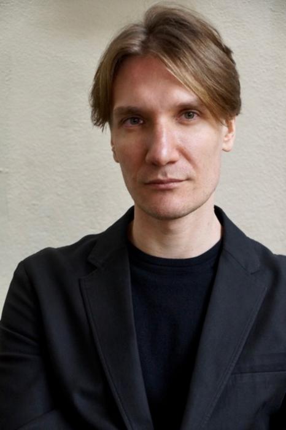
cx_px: 143
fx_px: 984
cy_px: 215
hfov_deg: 16.5
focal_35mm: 82
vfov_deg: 24.6
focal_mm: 55
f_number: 5.6
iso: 1600
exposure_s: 1/100
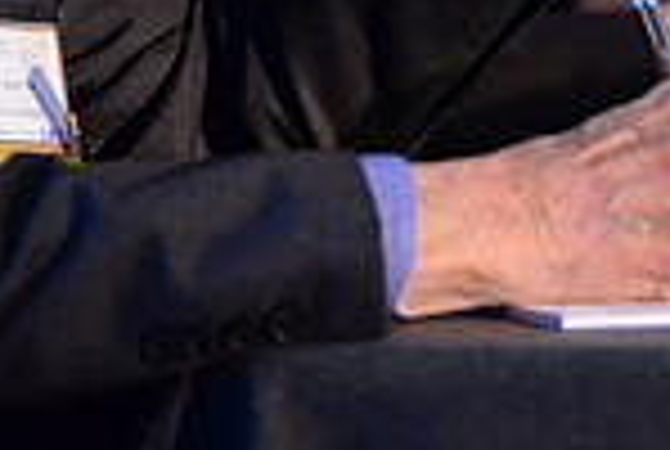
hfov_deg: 3.9
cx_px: 256
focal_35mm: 525
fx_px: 9790
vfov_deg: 2.6
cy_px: -371
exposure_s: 1/200
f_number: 2.8
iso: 4000
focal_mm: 135
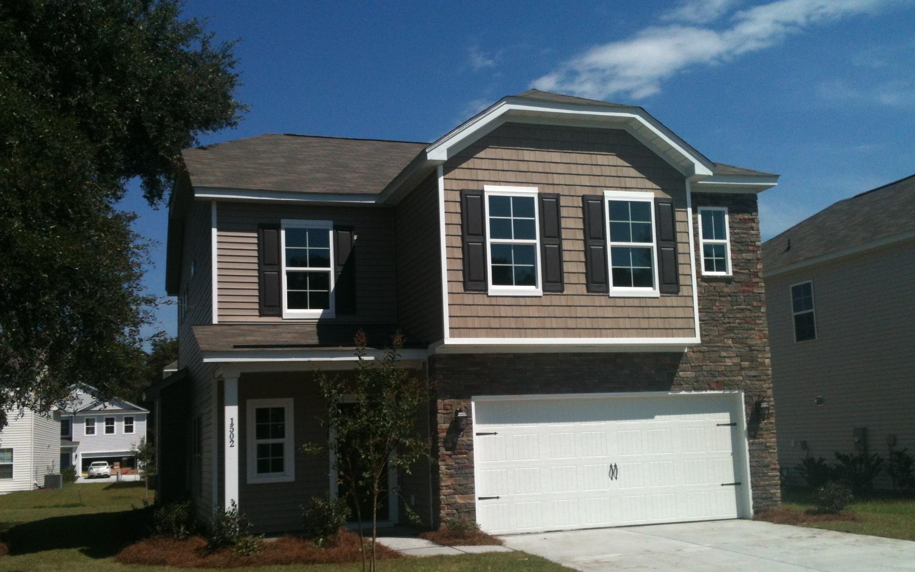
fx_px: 948
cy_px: 329
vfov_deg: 33.5
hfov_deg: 51.5
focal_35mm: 38
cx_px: 457
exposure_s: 1/2252
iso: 64
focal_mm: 3.85
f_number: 2.8
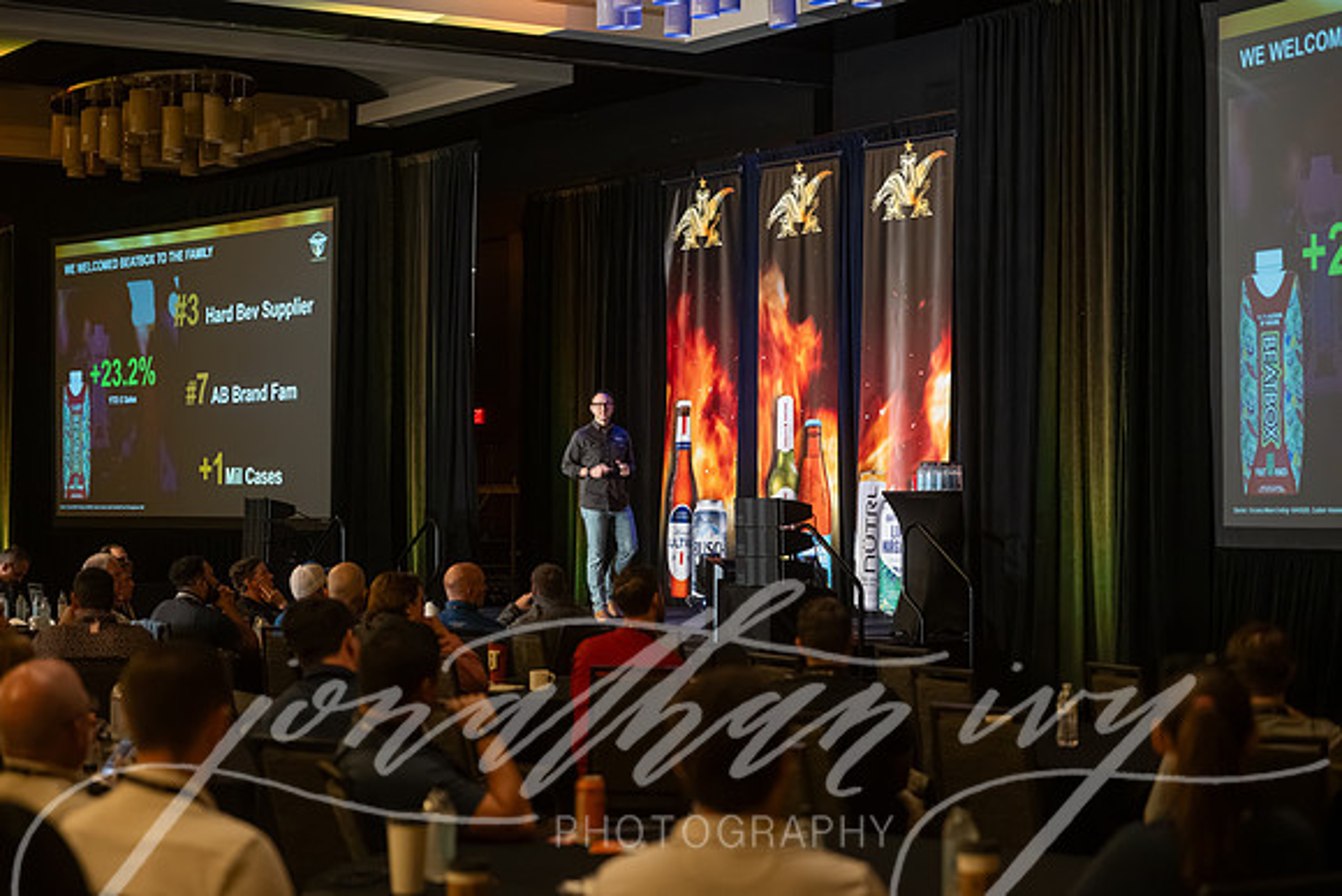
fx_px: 2630
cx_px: 671
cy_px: 448
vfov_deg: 19.3
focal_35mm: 71
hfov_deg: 28.6
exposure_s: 1/200
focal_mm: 70
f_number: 2.8
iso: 2500
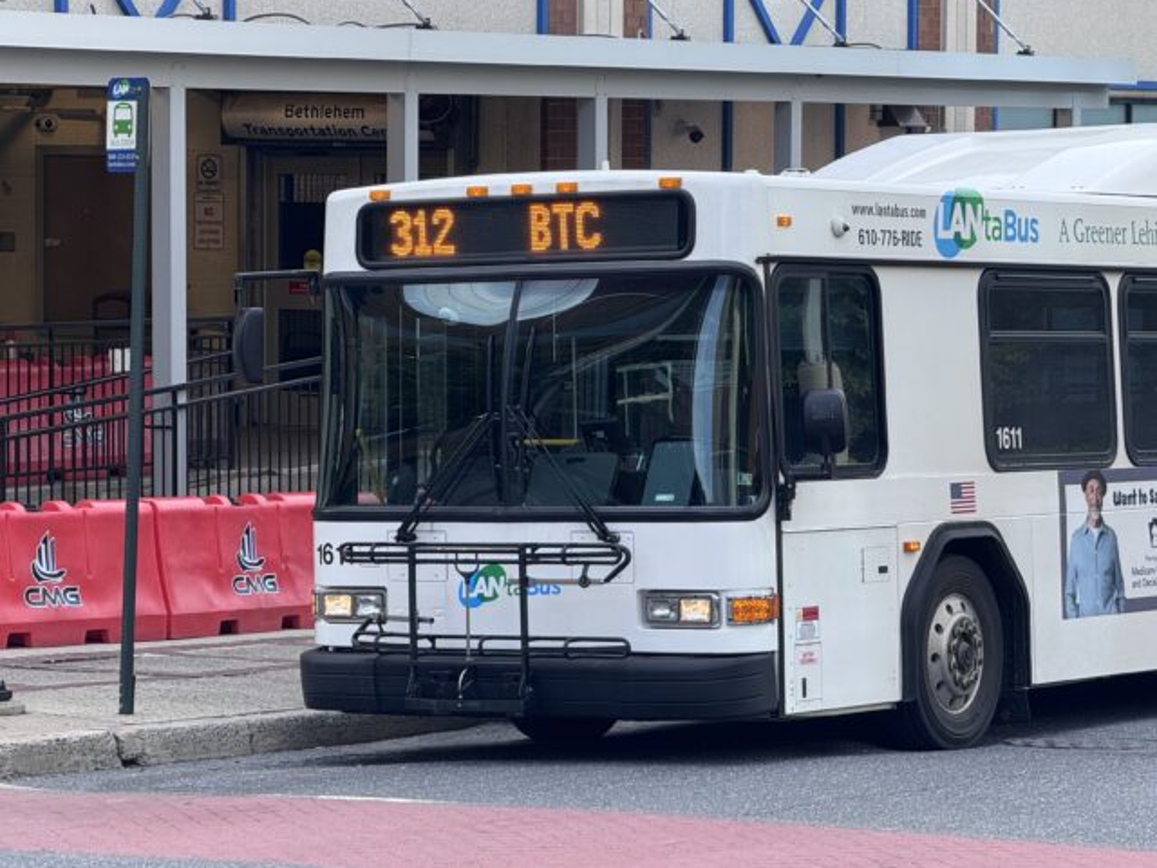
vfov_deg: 10.3
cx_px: 607
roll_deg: -1.3
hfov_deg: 13.7
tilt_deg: -3.0
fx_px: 4813
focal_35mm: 144
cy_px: 365
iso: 50
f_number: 2.8
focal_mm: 15.66
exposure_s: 1/198
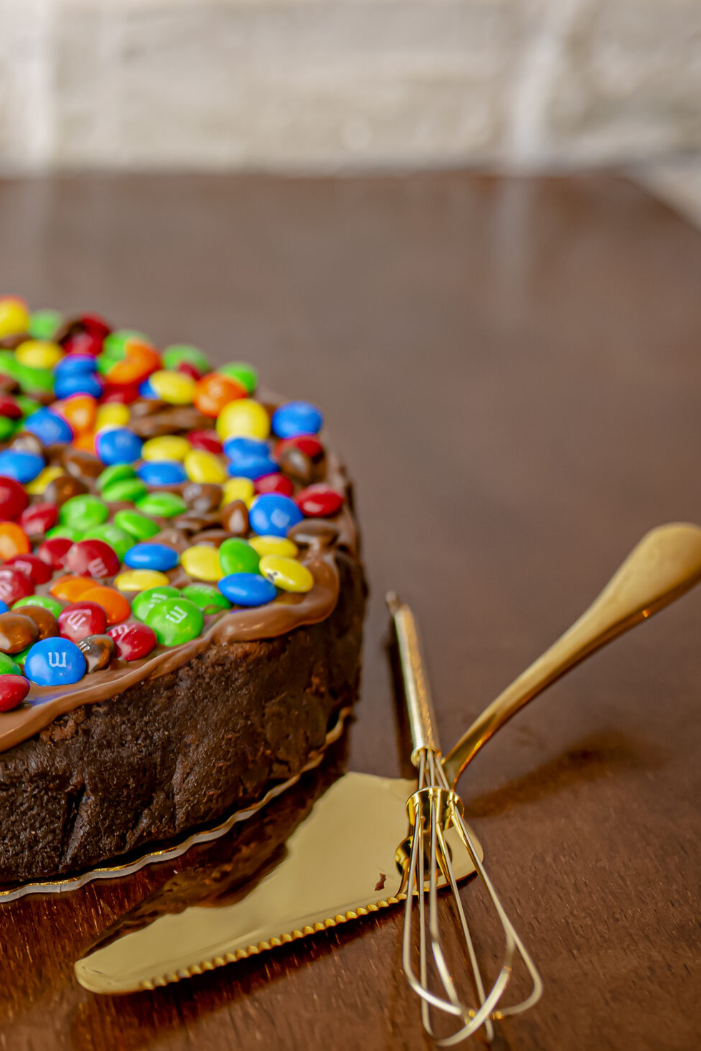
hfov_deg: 21.1
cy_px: 523
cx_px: -79
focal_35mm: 61
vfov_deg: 32.9
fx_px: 1781
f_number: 3.2
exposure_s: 1/160
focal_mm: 35
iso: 800
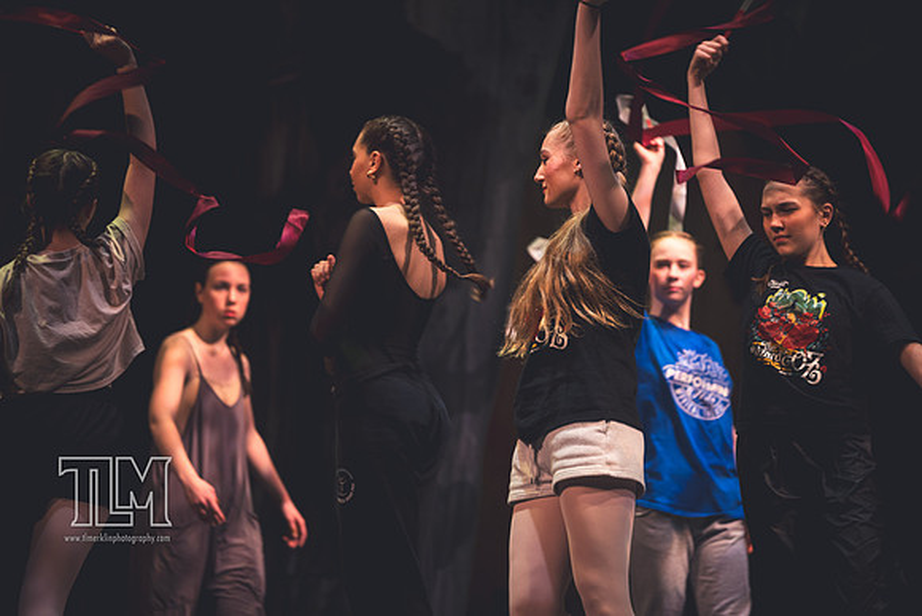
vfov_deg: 6.9
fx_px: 5123
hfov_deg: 10.3
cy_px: 308
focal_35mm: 200
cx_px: 461
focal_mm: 200
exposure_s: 1/250
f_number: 2.8
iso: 1400
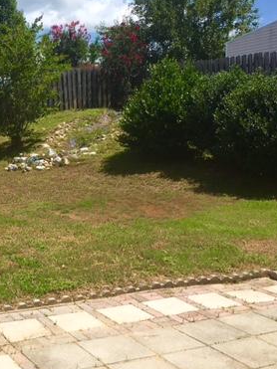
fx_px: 534
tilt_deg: +0.7
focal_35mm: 50
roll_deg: -0.5
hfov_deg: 28.0
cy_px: 138
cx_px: 28
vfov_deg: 38.0
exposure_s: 1/1748
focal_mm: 4.15
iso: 25
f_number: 2.2
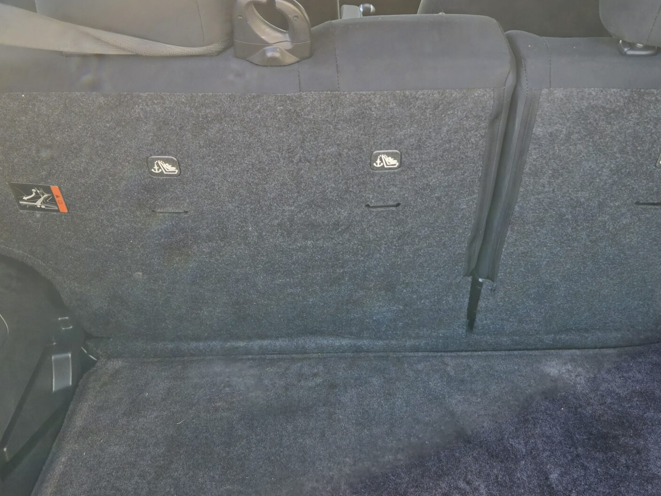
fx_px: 802
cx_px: 383
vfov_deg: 33.6
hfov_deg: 44.7
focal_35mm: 42
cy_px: 123
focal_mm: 5.4
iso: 32
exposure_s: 1/180
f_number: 1.8
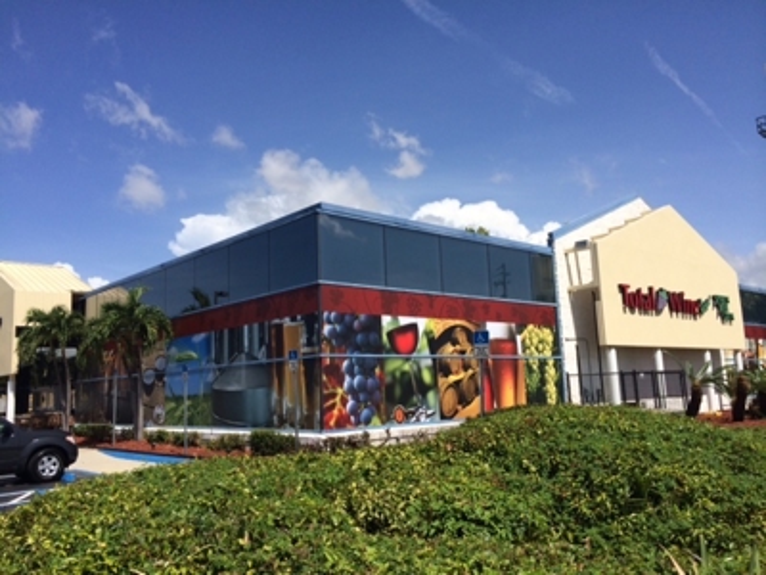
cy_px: 288
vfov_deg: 46.8
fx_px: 664
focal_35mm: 30
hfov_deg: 60.0
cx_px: 383
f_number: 2.2
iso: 40
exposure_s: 1/3425
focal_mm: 4.12
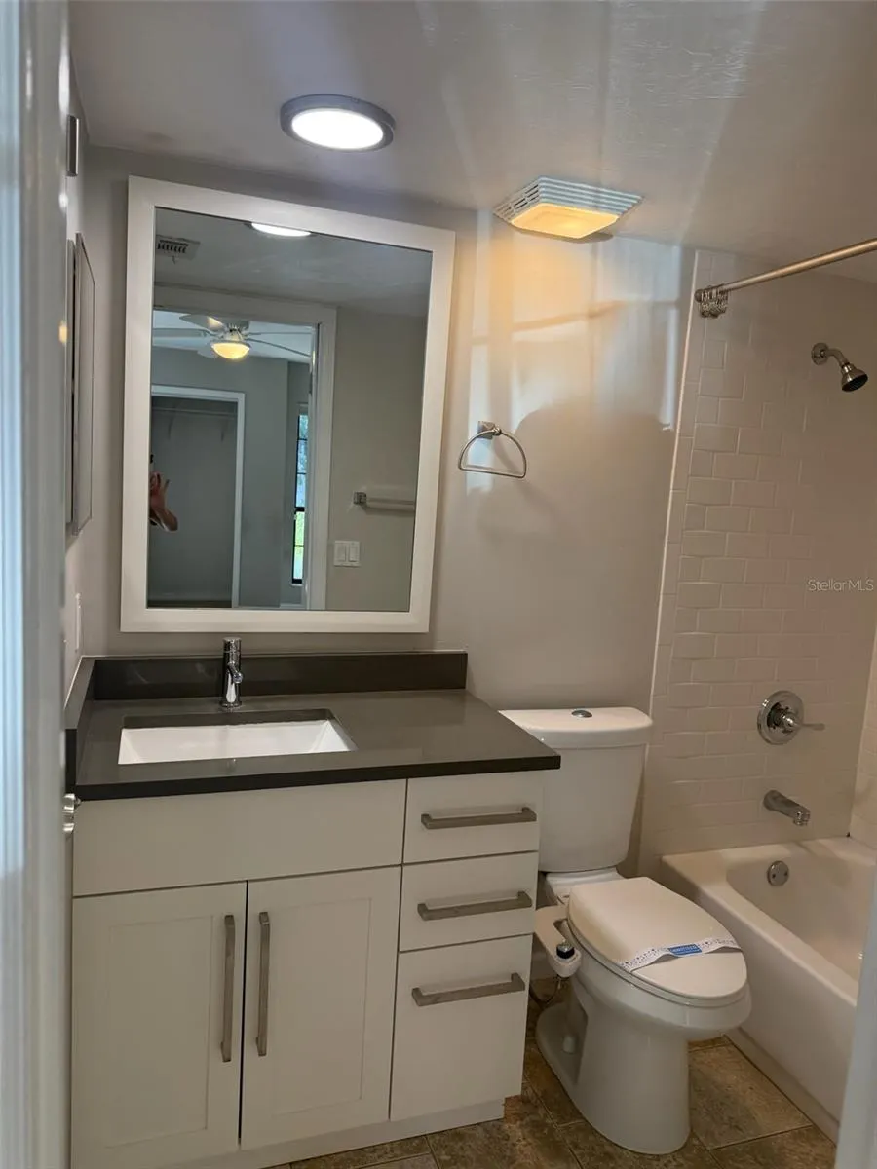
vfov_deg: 71.6
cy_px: 584
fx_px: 811
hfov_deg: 56.8
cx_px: 438
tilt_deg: -7.7
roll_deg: -4.3
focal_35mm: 24
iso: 200
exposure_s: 1/239
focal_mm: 6.76
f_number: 1.78
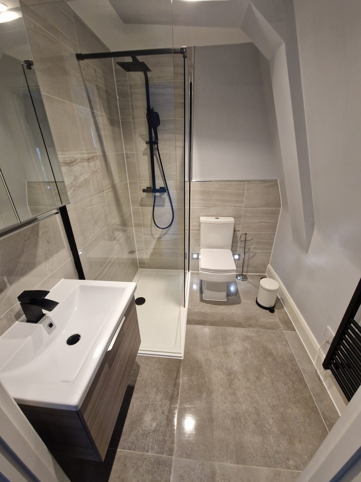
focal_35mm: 13
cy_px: 241
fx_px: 181
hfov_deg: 89.9
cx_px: 180
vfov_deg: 106.2
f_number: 2.2
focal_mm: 2.2
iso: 320
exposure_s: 1/50
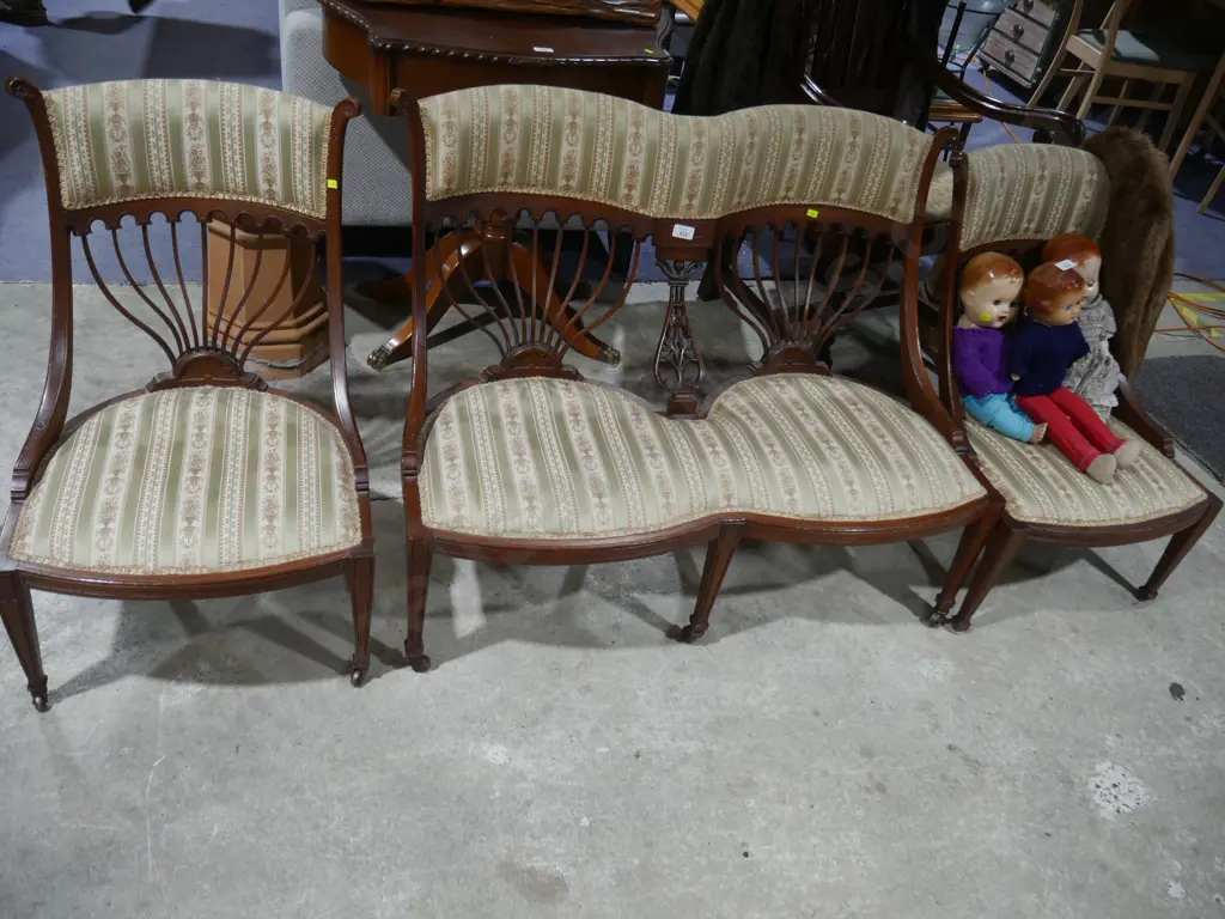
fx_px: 1062
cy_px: 460
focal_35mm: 30
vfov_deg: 46.8
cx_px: 612
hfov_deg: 60.0
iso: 320
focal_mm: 15
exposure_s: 1/60
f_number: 3.6
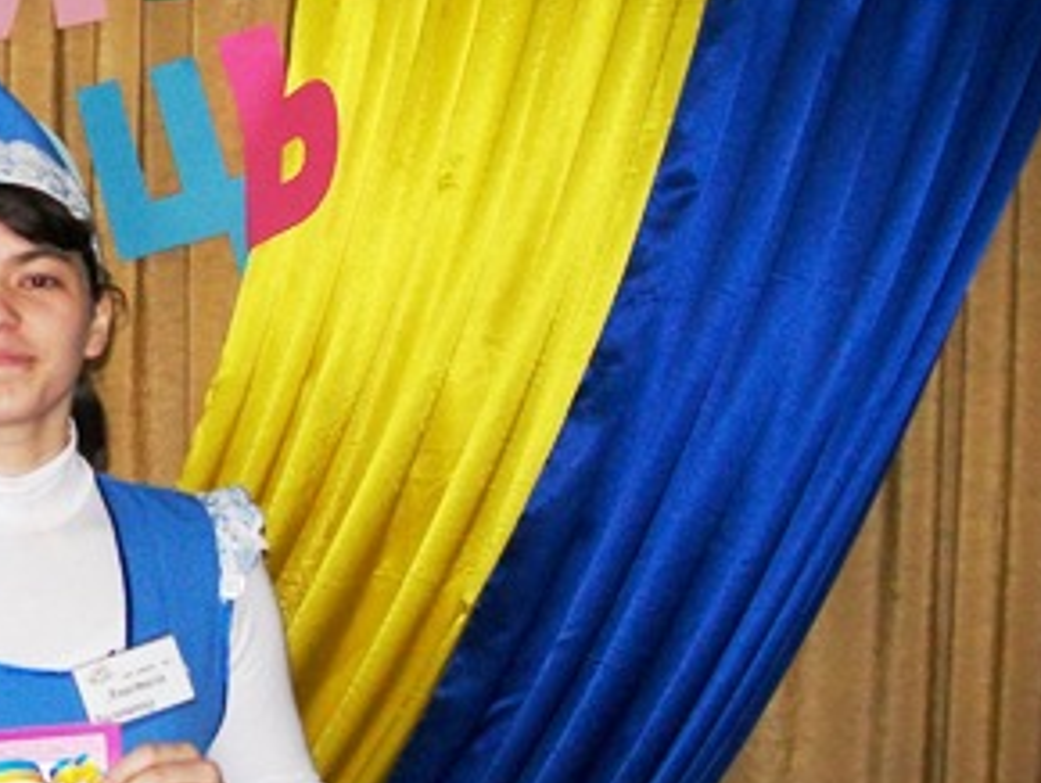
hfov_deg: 24.5
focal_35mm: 75
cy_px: 417
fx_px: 2257
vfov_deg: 19.7
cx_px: -57
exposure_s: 1/60
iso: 160
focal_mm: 6.1
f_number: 2.7
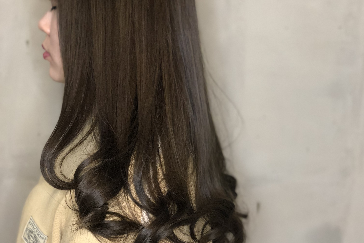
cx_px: 184
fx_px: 738
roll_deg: -2.9
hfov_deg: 27.7
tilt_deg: -9.4
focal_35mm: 73
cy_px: 82
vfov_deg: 18.6
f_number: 2.4
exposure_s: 1/33
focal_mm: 6
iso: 125
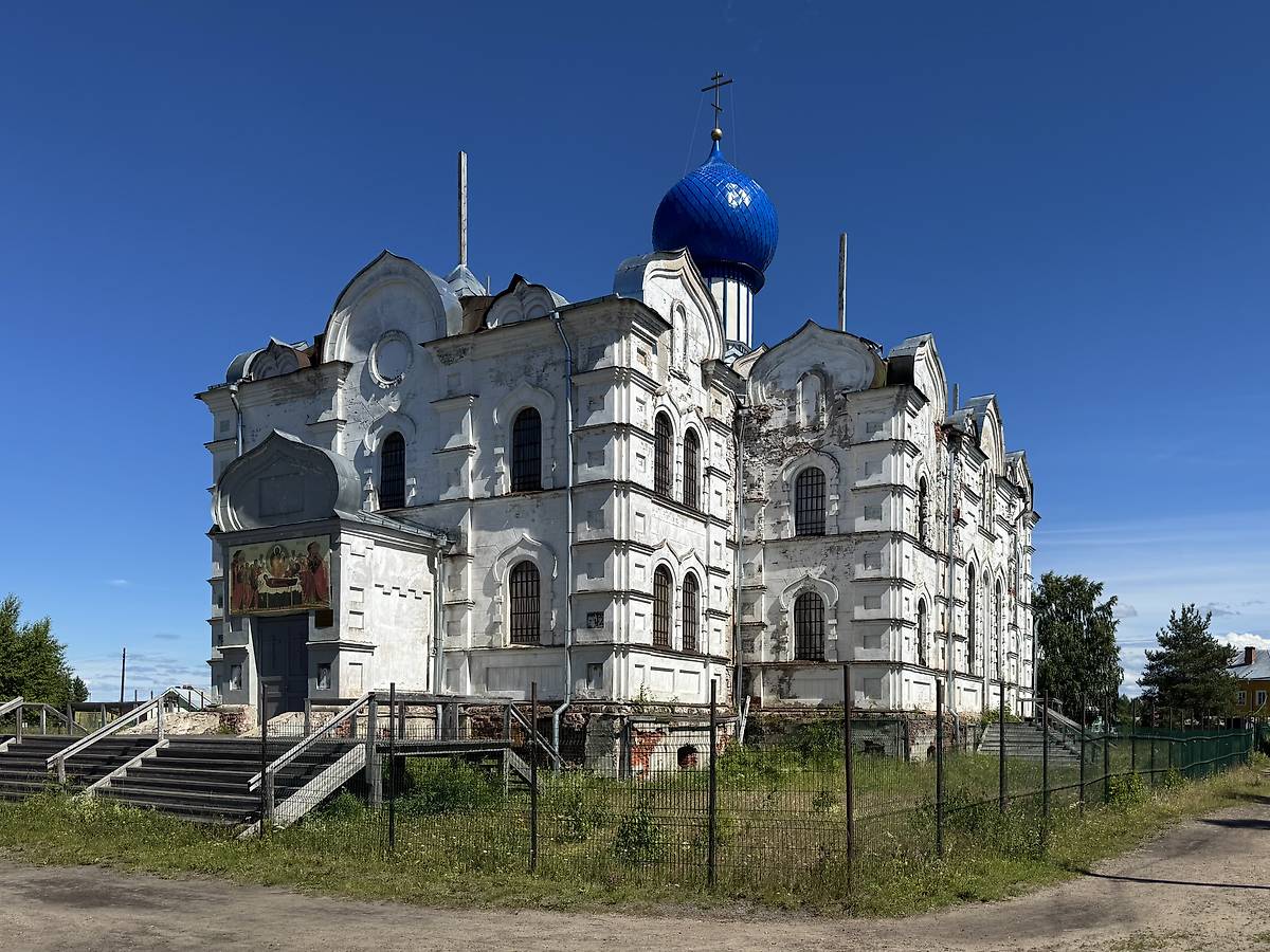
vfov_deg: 56.8
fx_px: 881
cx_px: 635
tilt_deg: +12.7
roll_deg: +0.2
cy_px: 476
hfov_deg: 71.6
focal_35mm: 24
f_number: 1.78
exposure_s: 1/6410
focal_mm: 6.76
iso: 80
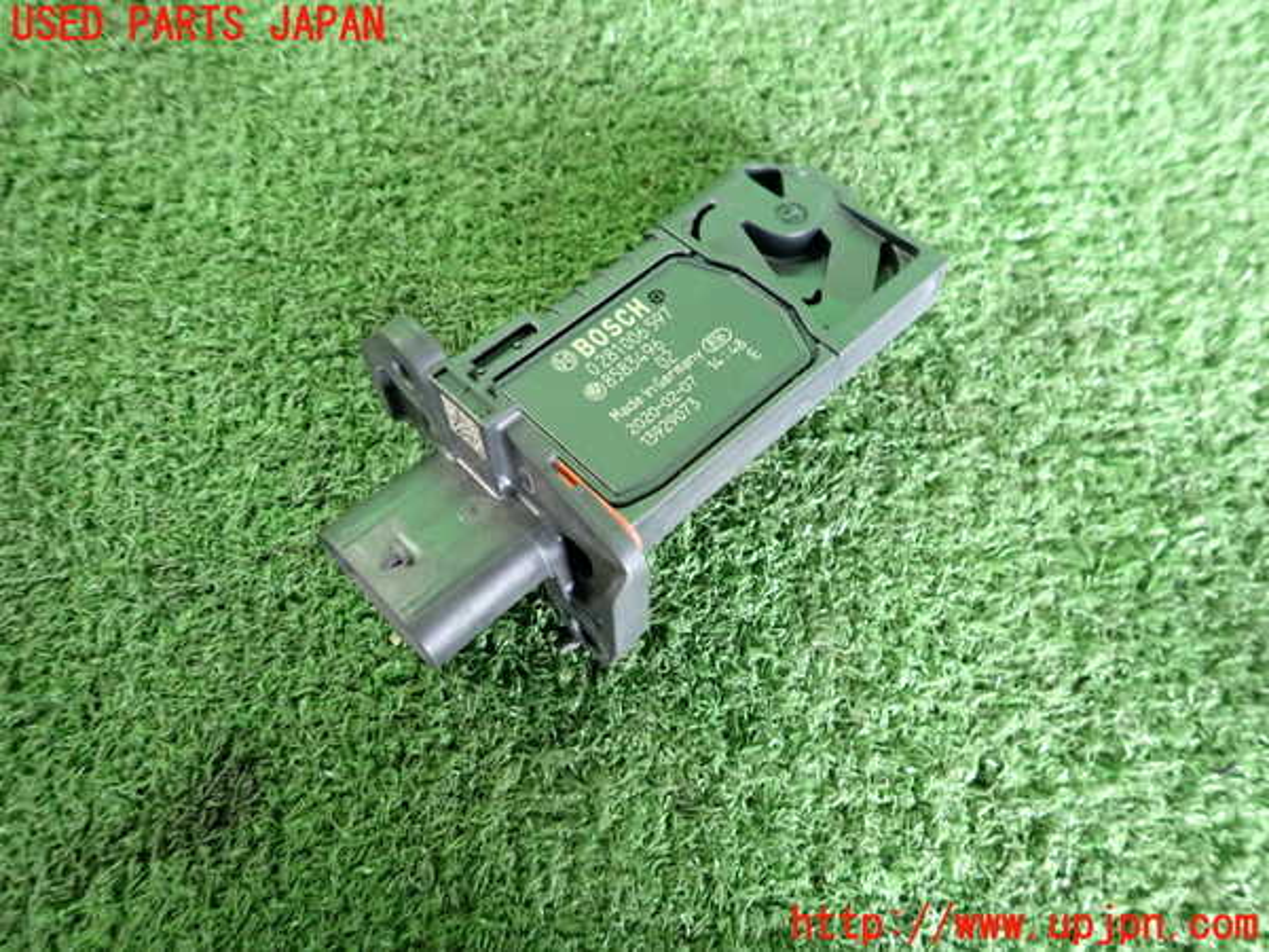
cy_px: 476
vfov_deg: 54.9
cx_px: 634
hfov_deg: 69.4
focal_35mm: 25
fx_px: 916
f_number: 2
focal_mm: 4.5
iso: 400
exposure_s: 1/30
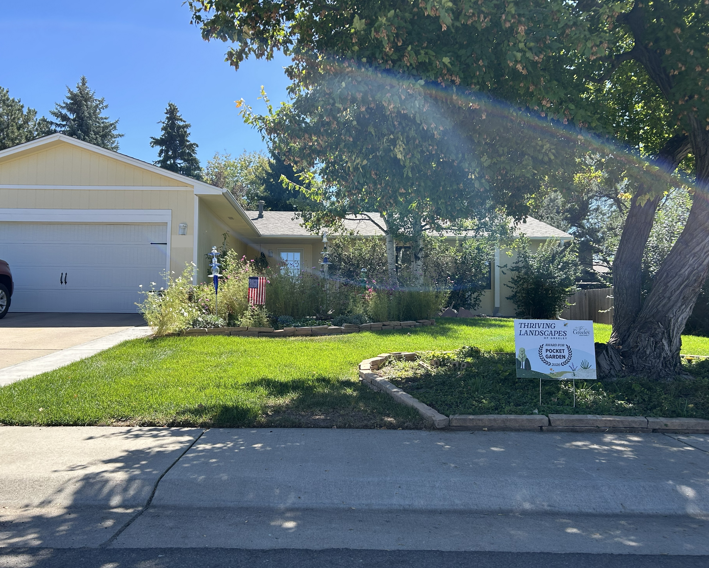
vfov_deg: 51.5
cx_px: 336
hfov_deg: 62.2
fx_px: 588
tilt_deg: +4.3
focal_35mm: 28
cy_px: 279
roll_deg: +0.4
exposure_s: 1/1779
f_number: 1.5
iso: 50
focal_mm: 5.7
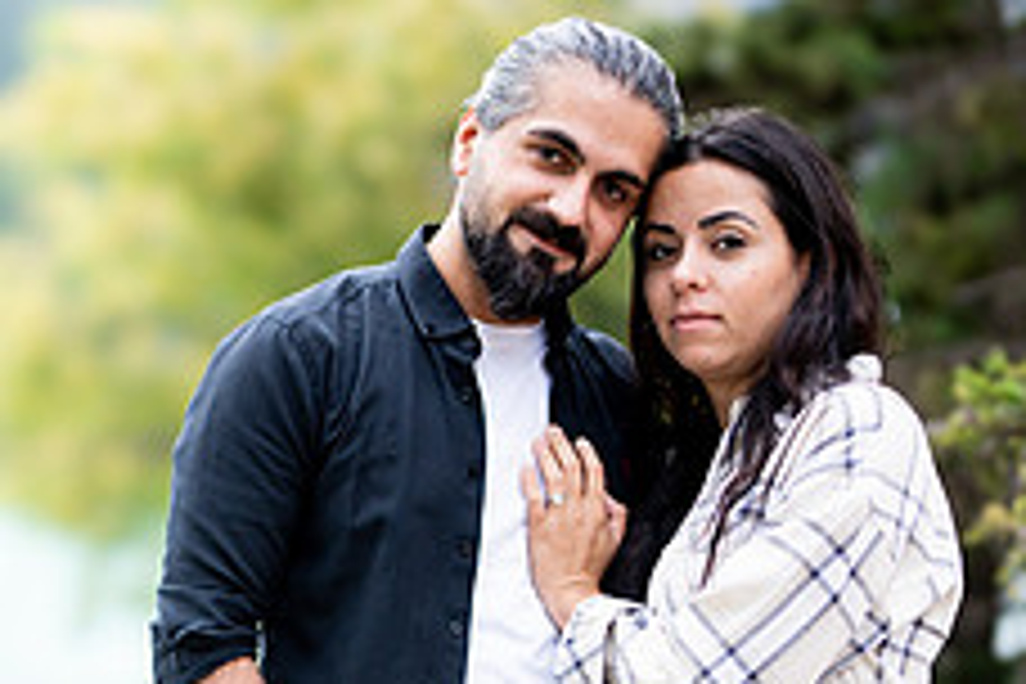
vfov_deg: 15.0
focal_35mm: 89
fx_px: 2536
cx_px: 9
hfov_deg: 22.1
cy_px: 718
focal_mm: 35
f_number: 1.2
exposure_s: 1/4000
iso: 200
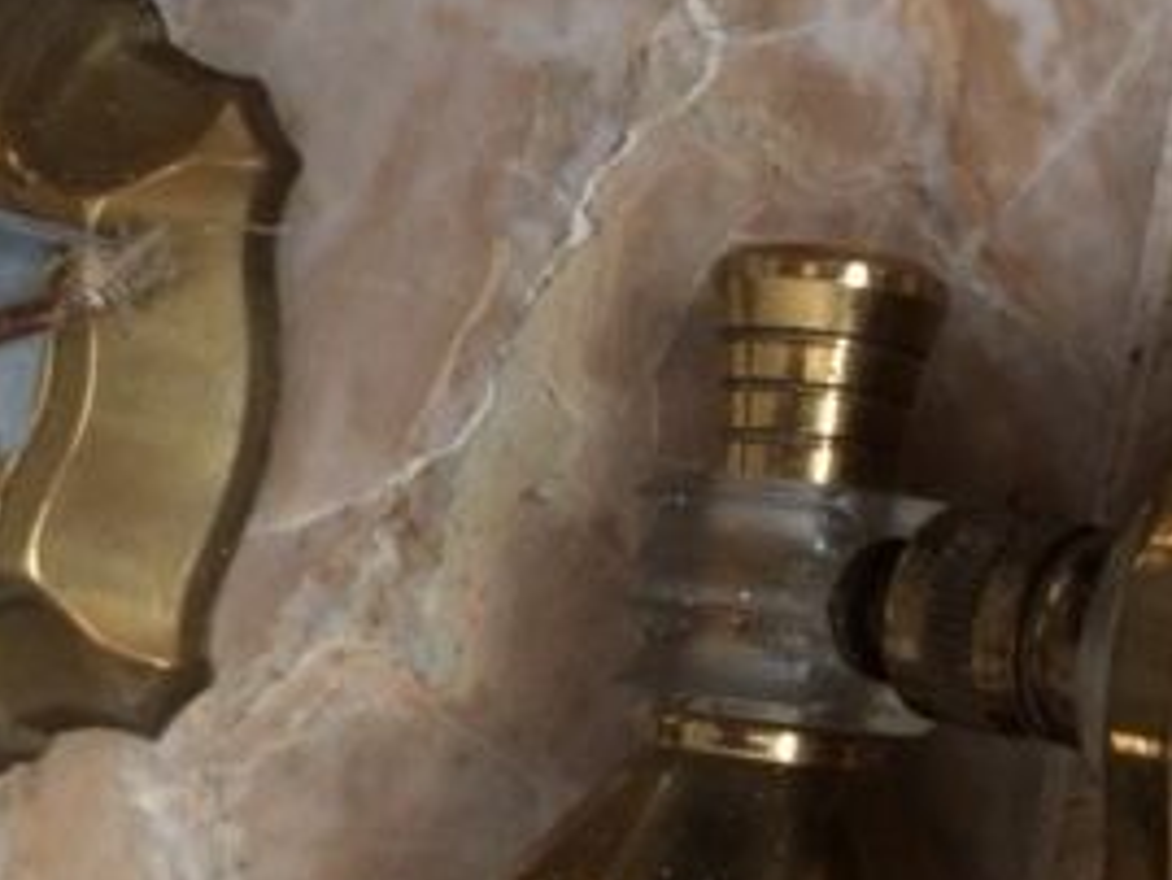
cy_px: 793
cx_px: 623
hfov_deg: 28.1
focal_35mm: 69
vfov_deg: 20.9
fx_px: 2337
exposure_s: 1/20
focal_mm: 4.15
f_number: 2.2
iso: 250
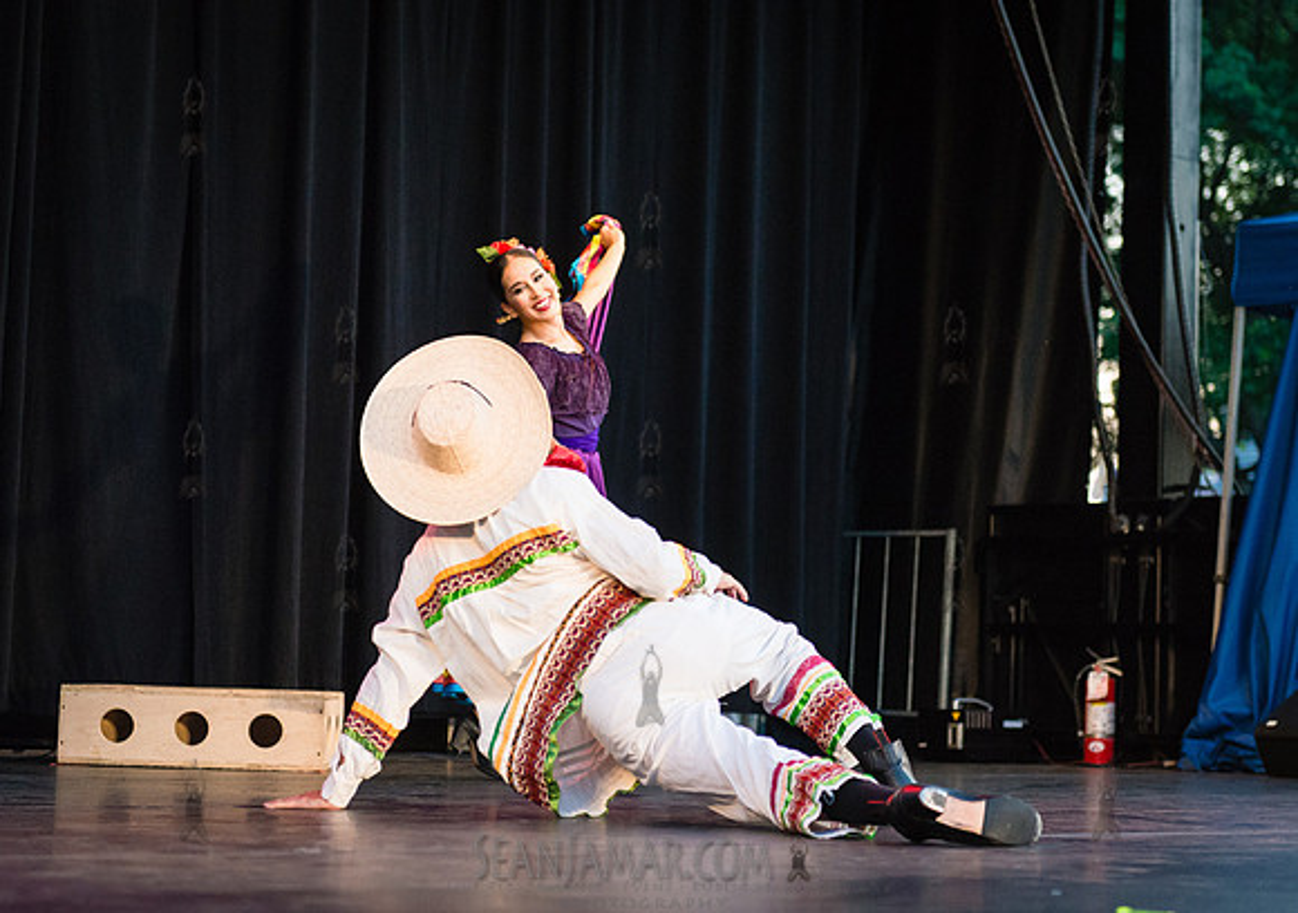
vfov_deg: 17.2
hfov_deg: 24.3
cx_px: 685
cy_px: 440
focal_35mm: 82
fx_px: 3018
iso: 4000
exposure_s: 1/1250
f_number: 2.8
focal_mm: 70
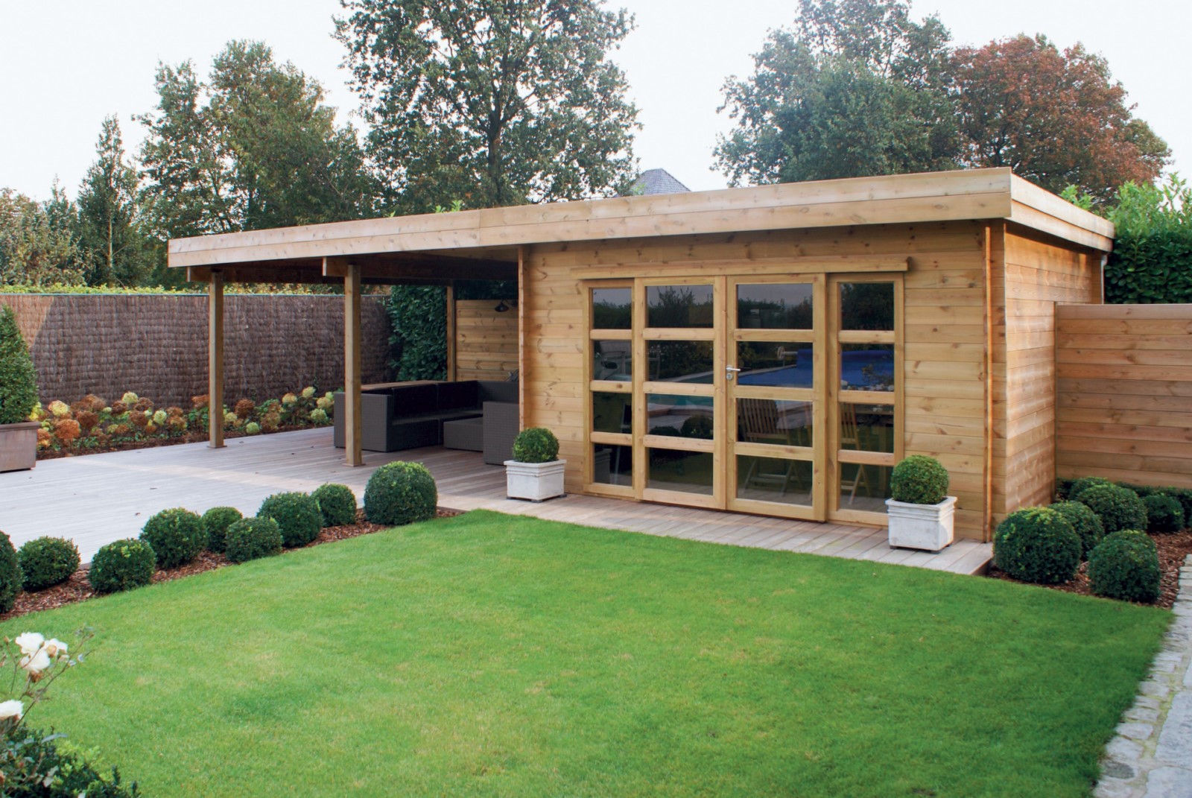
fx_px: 994
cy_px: 399
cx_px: 596
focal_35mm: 30
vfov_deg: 43.7
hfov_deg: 61.9
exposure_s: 1/50
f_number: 5.6
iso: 100
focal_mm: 20
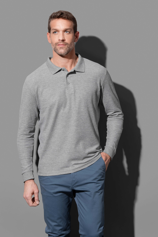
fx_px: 763
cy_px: 118
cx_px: 79
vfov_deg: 17.6
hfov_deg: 11.8
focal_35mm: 116
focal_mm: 116
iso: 100
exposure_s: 1/125
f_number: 18
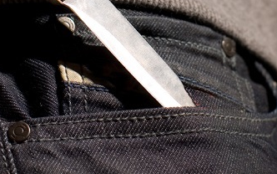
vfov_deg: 5.9
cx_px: 236
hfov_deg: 9.5
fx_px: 1669
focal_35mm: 221
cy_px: -30
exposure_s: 1/25
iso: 100
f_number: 3.5
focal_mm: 50
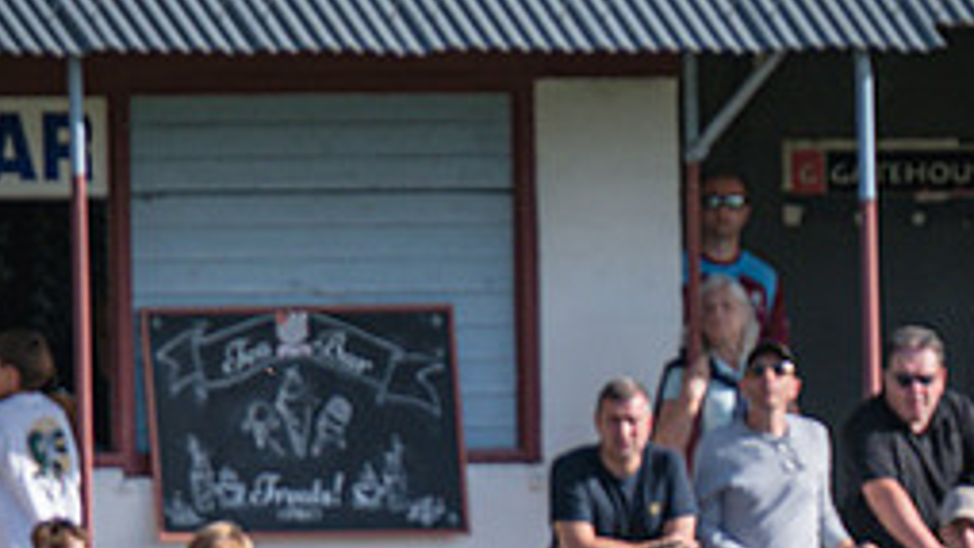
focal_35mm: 918
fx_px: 23714
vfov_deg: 1.3
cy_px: 832
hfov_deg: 2.4
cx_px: 349
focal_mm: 220
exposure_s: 1/2500
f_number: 4
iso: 200
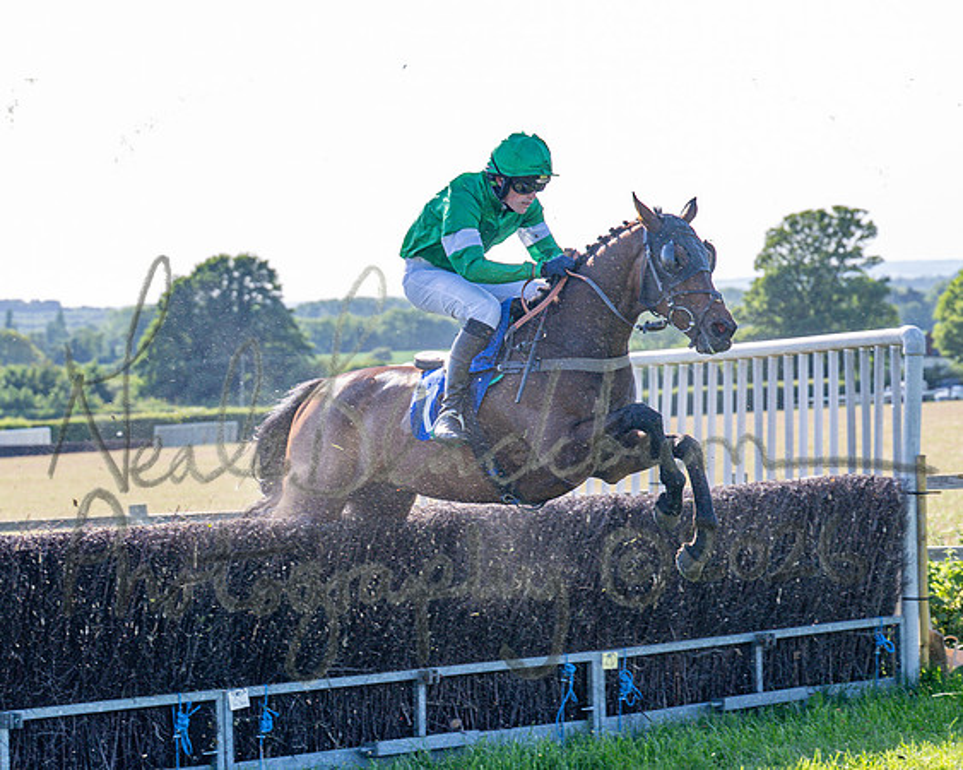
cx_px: 451
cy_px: 381
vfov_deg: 12.4
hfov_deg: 15.5
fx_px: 3546
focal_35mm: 124
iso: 320
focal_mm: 70
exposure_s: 1/1250
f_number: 4
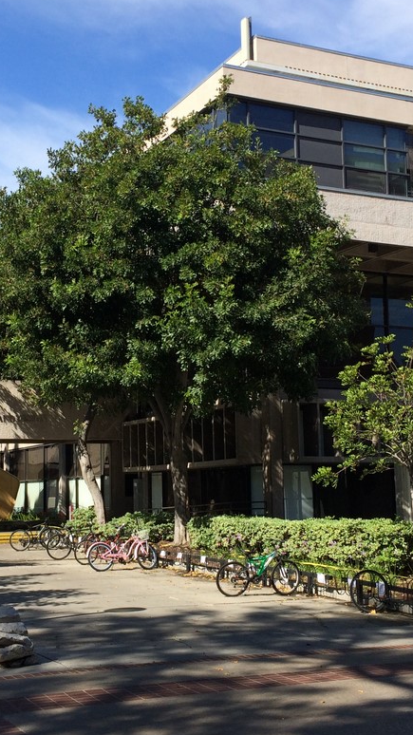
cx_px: 140
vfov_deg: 42.1
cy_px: 377
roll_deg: +1.7
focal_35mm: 49
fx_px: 955
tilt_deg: +6.8
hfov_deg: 24.3
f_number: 2.2
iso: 32
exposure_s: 1/1709
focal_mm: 4.15
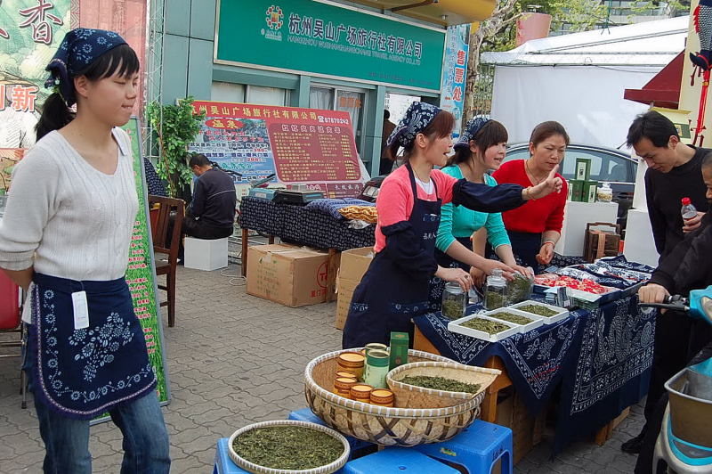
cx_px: 356
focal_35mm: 36
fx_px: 711
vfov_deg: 36.8
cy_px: 237
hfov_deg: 53.2
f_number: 6.3
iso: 200
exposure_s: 1/160
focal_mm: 24
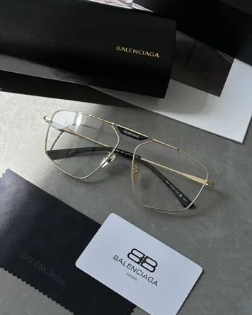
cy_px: 153
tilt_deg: -60.7
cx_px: 125
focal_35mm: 81
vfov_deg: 23.6
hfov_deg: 18.9
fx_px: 755
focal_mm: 9
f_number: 2.8
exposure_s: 1/123
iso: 32
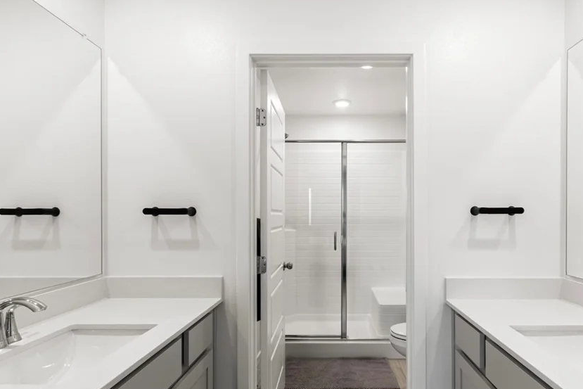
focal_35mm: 21
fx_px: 340
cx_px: 333
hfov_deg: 80.7
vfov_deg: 59.4
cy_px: 217
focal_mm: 17
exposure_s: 1/25
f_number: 8
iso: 400
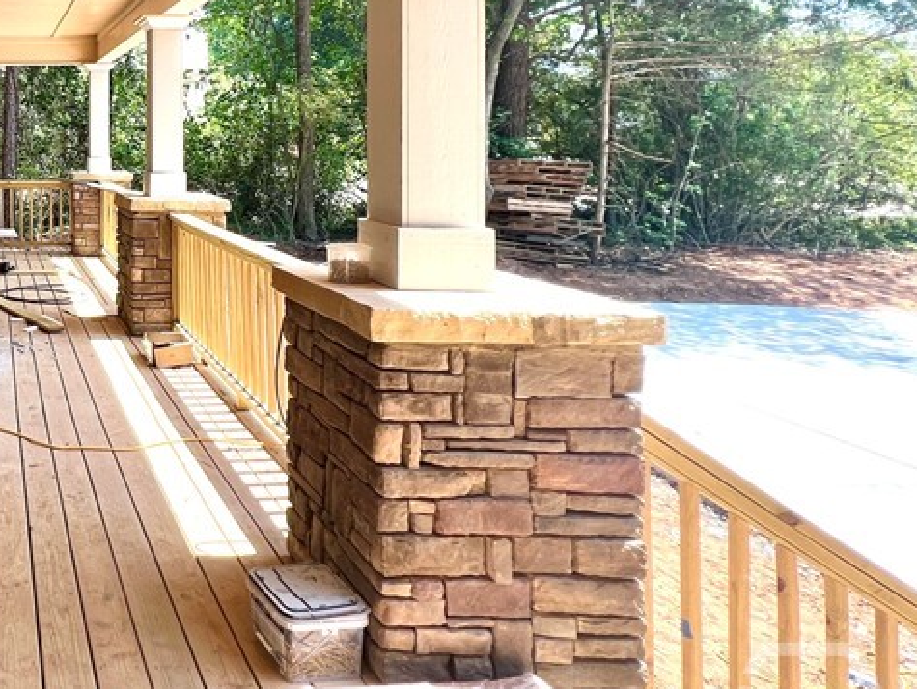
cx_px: -60
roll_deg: +0.2
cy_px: 129
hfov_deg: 48.2
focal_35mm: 28
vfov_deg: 46.9
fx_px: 742
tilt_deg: -0.4
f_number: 1.8
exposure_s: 1/272
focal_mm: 1.57
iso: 32
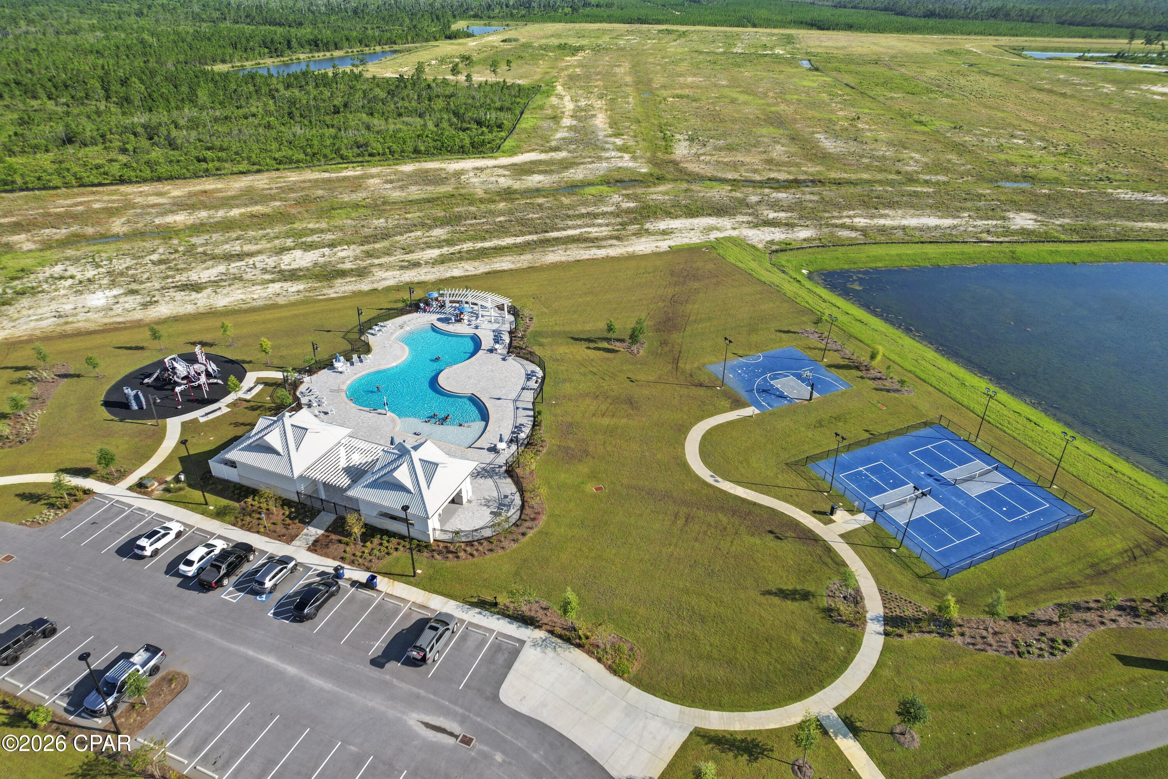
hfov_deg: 78.6
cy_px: 390
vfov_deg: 57.2
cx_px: 584
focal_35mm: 22
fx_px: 714
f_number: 2.8
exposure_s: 1/1250
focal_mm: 8.38
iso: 100
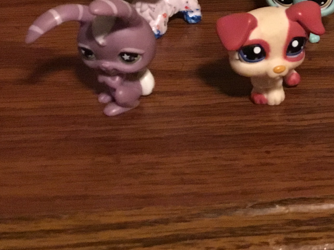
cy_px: -18
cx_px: 354
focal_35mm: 79
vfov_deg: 18.1
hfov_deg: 23.4
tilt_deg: -29.1
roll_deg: -1.9
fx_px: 762
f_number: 2.4
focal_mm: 3.3
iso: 320
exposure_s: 1/15
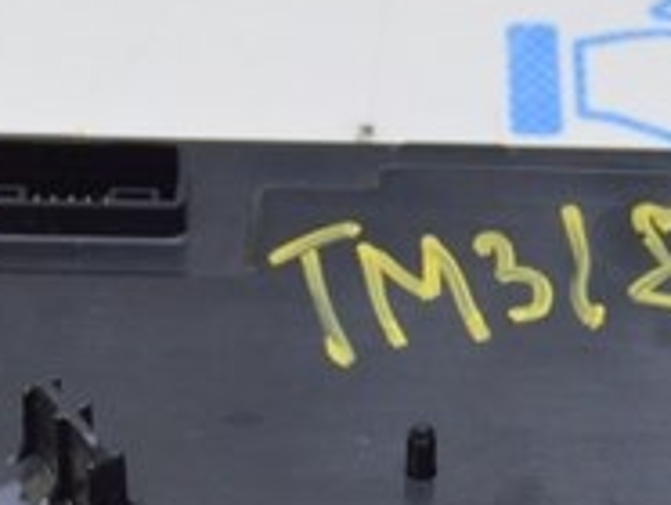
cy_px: 601
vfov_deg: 6.2
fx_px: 4619
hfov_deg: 8.3
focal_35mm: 238
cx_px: 408
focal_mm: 30
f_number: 5.6
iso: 400
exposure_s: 1/20
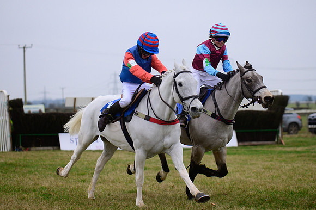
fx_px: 1053
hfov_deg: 17.1
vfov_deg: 11.4
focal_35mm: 120
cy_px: 105
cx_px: 158
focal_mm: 120
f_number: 5
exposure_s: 1/1000
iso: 1250
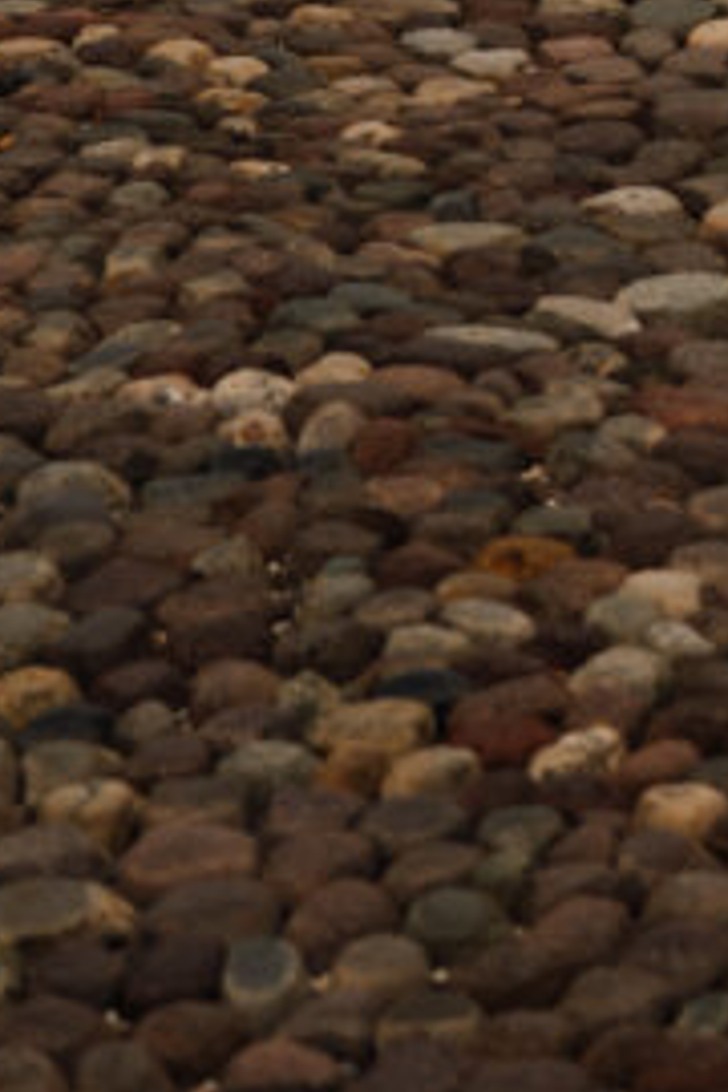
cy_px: -1670
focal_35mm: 223
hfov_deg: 6.1
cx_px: 1276
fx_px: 6764
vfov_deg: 8.3
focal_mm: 43
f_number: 4
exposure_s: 1/250
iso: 100
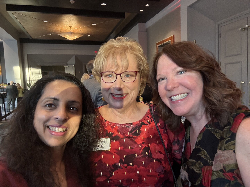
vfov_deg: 58.9
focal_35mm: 23
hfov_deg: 73.9
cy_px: 94
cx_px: 125
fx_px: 166
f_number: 1.9
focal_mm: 2.69
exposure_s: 1/40
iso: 200
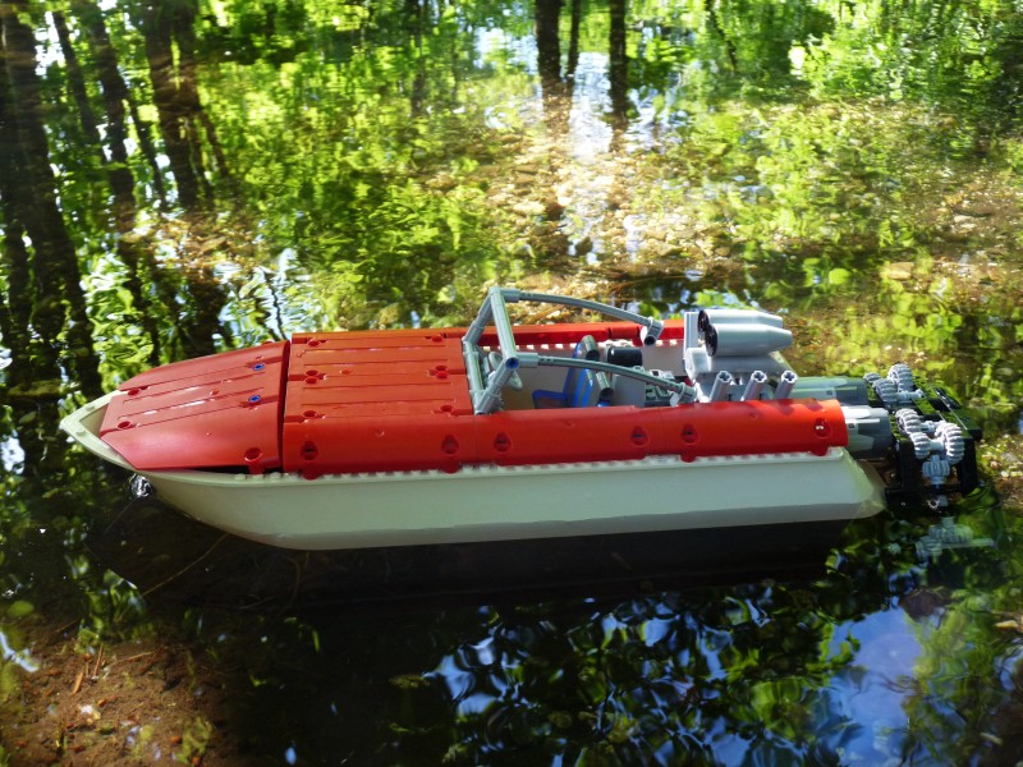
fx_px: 1241
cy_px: 384
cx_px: 512
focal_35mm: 42
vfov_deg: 34.3
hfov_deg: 44.8
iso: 200
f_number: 3
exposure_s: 1/100
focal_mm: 7.4
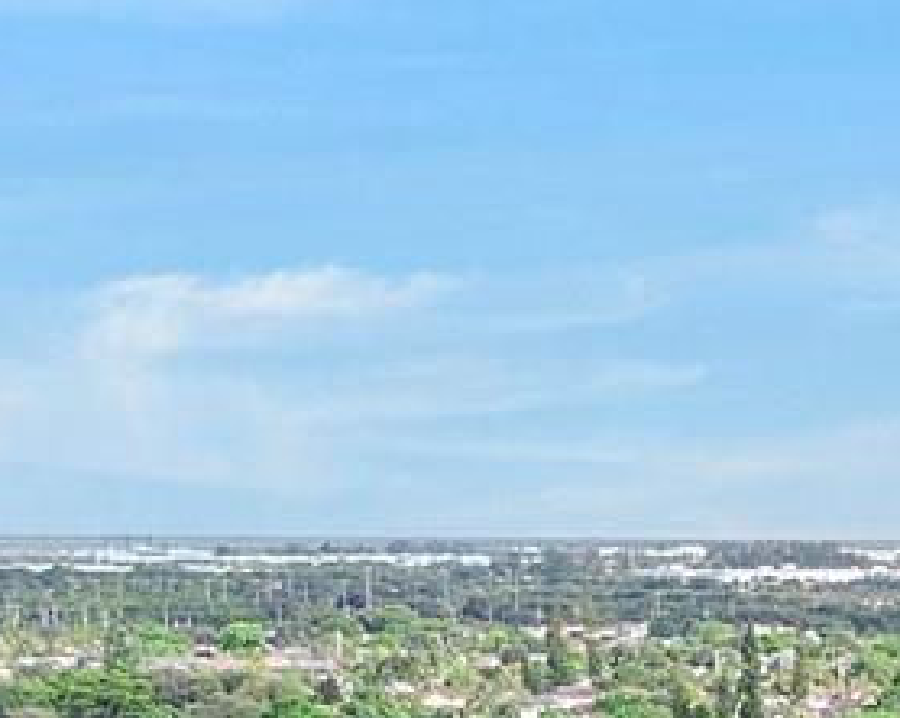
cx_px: 1110
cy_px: 1315
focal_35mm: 135
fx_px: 3593
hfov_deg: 13.8
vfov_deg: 10.7
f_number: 2.8
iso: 110
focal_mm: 4.39
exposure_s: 1/1000
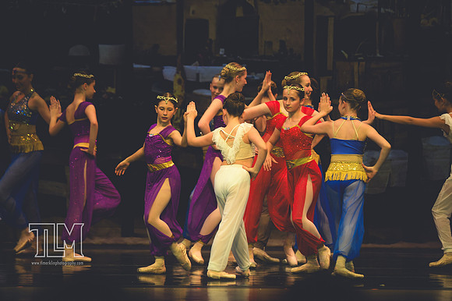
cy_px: 150
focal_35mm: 292
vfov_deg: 4.7
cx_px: 226
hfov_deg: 7.1
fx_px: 3664
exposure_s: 1/500
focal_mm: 195
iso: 640
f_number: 2.8
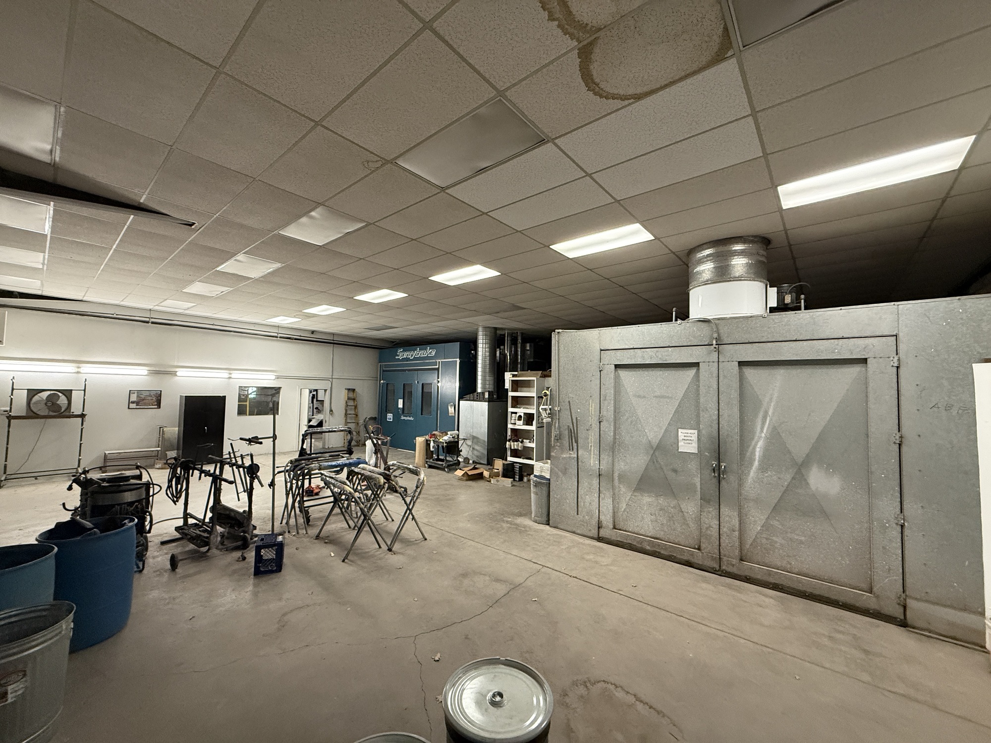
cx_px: 496
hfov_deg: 102.1
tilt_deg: +2.4
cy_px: 372
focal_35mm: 14
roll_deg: -1.5
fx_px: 401
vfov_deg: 85.7
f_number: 2.2
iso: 500
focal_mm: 2.22
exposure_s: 1/60
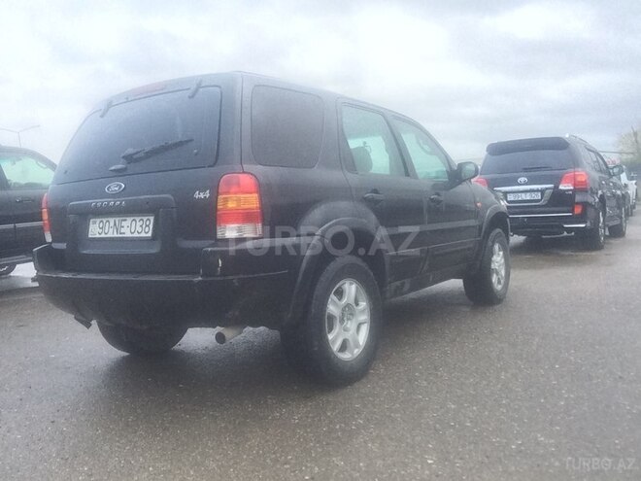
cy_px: 240
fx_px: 574
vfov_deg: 45.4
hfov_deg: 58.4
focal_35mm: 31
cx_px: 320
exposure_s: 1/33
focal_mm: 2.15
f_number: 2.4
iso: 100
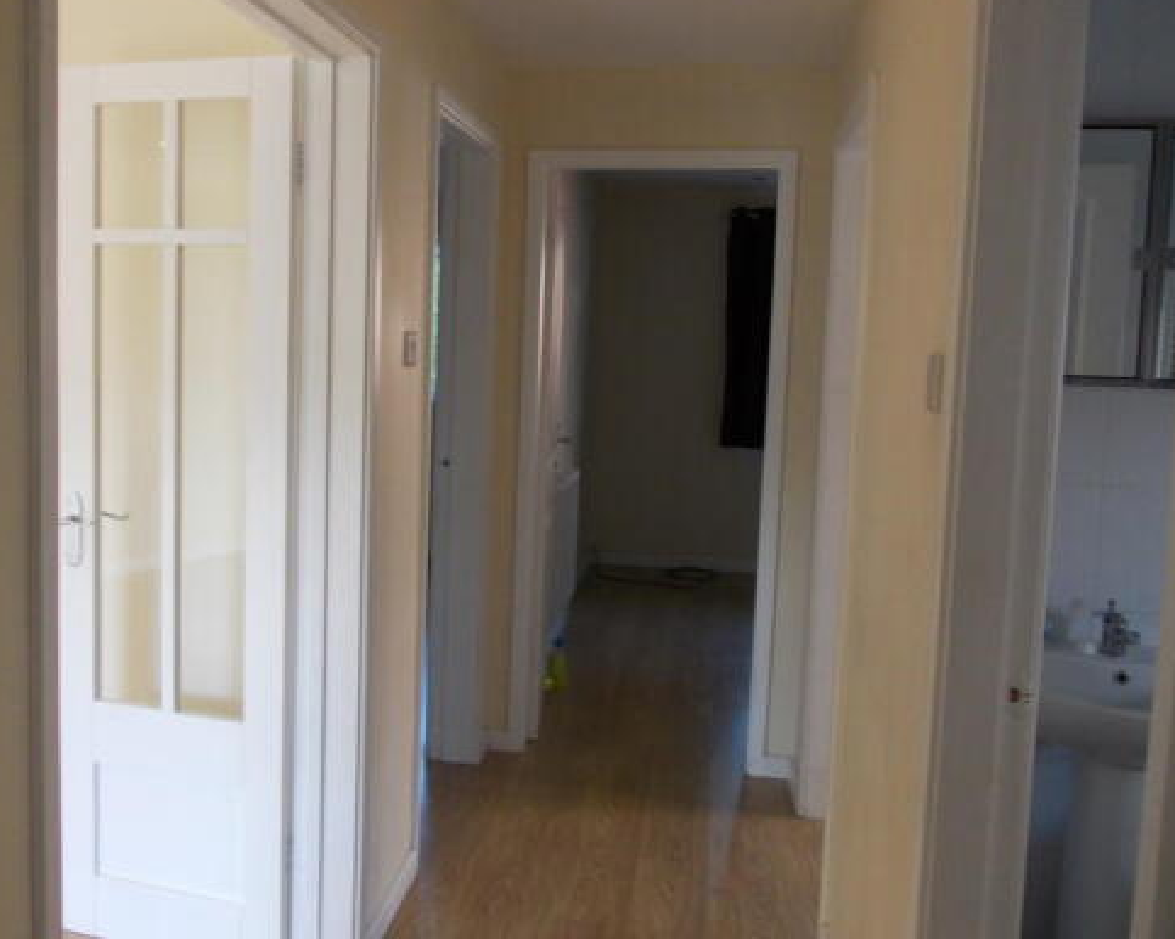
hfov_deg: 54.1
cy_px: 439
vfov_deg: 44.5
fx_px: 1147
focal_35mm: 33
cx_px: 507
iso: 100
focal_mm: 4
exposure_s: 1/25
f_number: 2.7
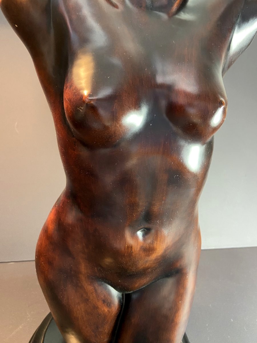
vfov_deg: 67.3
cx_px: 128
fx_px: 257
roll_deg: -6.0
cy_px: 172
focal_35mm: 26
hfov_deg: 53.1
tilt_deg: -17.5
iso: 500
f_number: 1.8
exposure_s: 1/33
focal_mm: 4.25
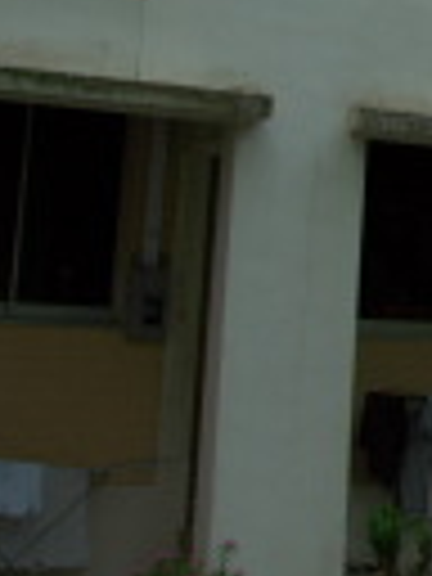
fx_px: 1847
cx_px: 968
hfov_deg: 11.5
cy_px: -43
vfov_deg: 17.2
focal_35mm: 111
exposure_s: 1/500
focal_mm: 18
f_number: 3.5
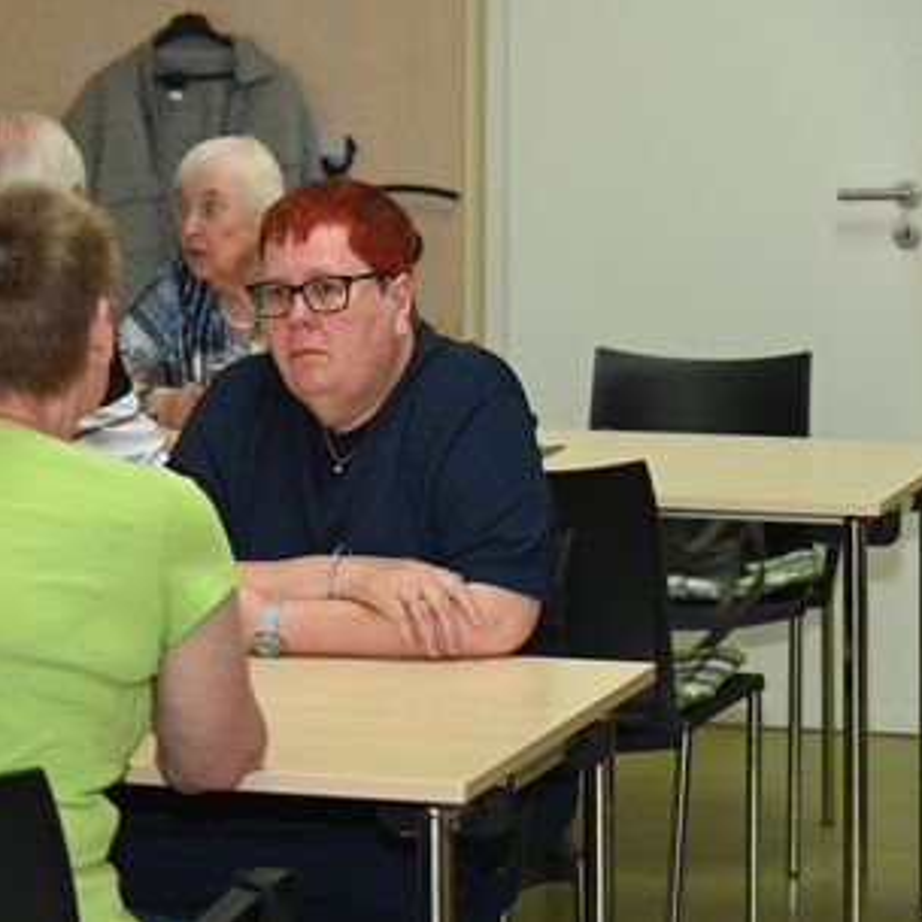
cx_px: 249
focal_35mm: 135
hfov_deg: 12.9
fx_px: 4068
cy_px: 459
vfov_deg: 12.9
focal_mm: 105
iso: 1100
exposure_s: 1/60
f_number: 6.7
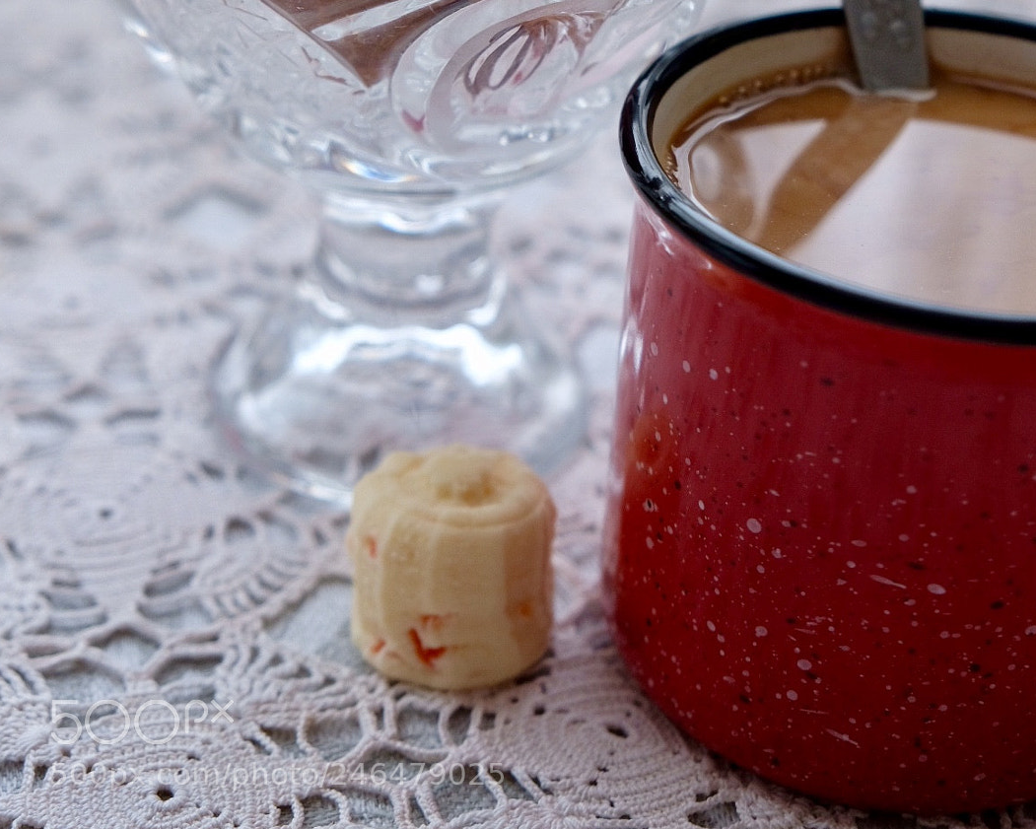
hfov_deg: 27.1
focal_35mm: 70
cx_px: 515
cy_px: 63
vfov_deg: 21.3
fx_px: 2147
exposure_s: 1/40
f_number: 4
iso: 800
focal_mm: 32.9
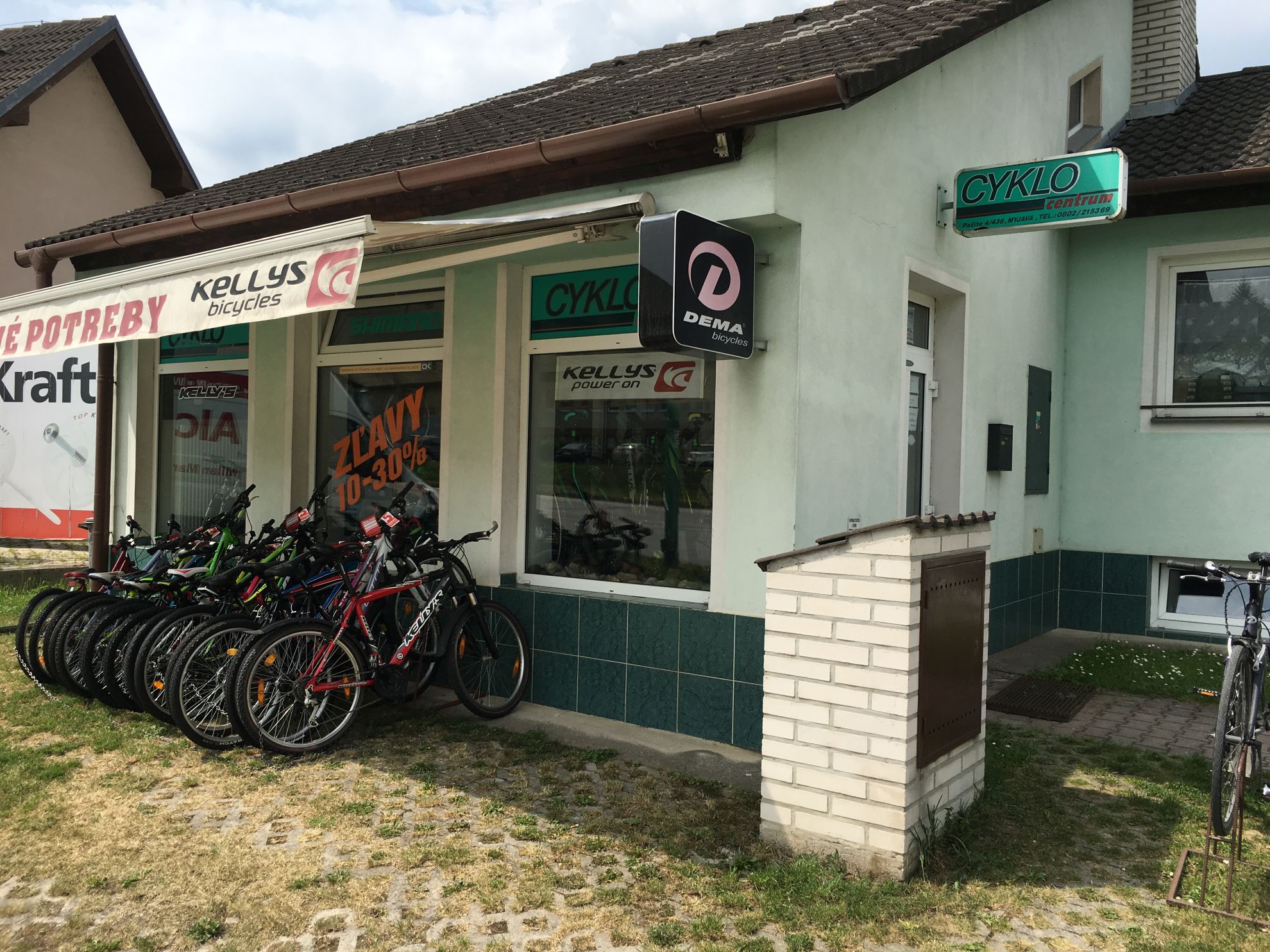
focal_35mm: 29
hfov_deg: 61.7
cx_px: 635
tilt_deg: -1.1
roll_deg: -0.4
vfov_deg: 48.2
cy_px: 476
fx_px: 1064
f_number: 2.2
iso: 25
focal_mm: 4.15
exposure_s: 1/1709
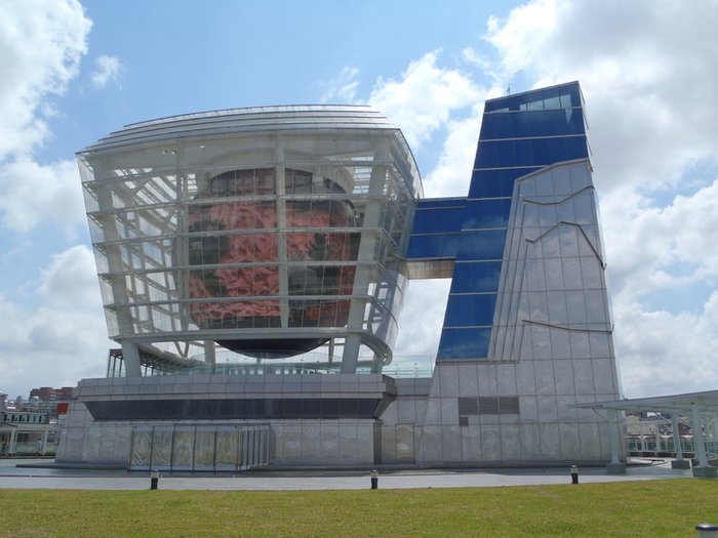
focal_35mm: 28
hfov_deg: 63.4
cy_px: 269
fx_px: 581
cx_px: 359
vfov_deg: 49.7
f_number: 3.9
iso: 80
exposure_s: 1/1250
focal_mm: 5
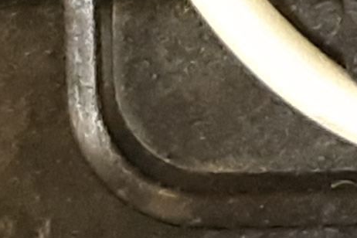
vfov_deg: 10.2
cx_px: 716
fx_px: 1190
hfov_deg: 14.3
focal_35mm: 120
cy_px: -291
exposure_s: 1/50
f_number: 1.7
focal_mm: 3.93
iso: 160
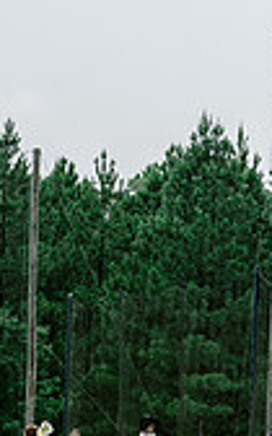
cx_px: 487
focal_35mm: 389
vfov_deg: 5.4
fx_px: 4614
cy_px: 479
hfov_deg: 3.4
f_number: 5
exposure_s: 1/400
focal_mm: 82
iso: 250
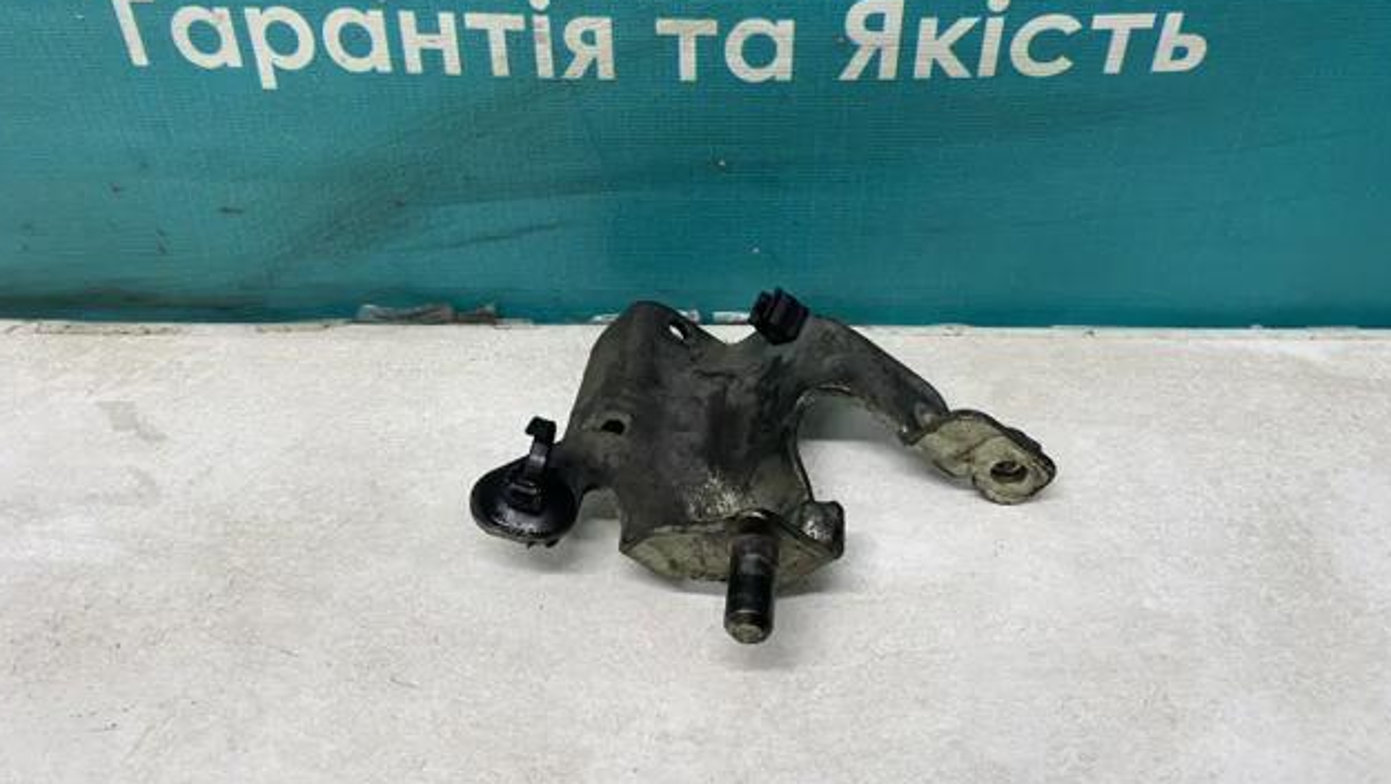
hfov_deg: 66.0
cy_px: 254
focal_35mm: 29
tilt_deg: -38.2
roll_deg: +2.2
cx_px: 690
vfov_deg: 39.7
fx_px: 1070
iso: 80
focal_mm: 4.25
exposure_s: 1/50
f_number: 1.8
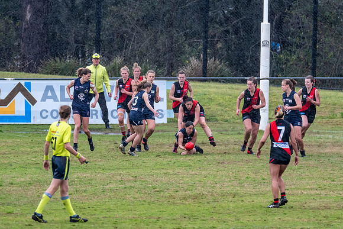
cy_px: 120
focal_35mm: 661
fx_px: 6299
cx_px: 184
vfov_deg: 2.1
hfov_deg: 3.1
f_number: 7.1
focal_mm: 400
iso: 1000
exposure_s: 1/1000
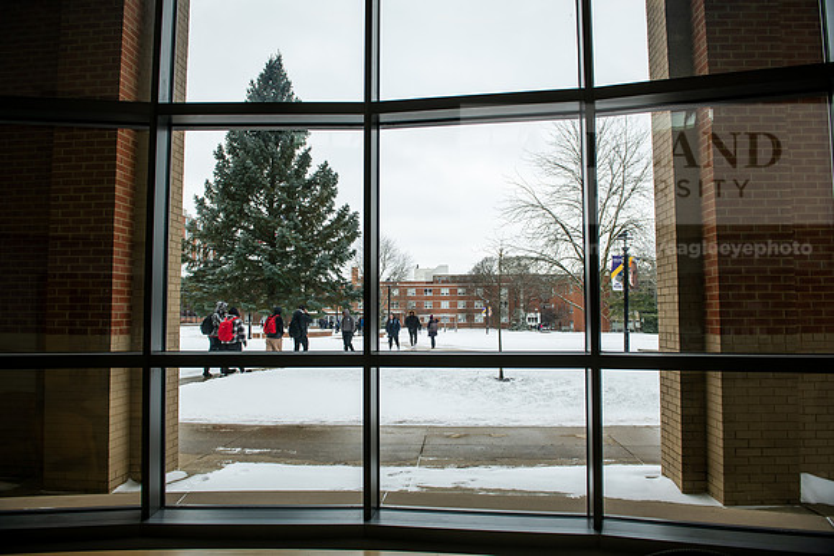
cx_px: 417
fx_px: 556
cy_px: 278
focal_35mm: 24
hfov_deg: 73.7
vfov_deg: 53.2
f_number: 4.5
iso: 160
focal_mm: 24
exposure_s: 1/400
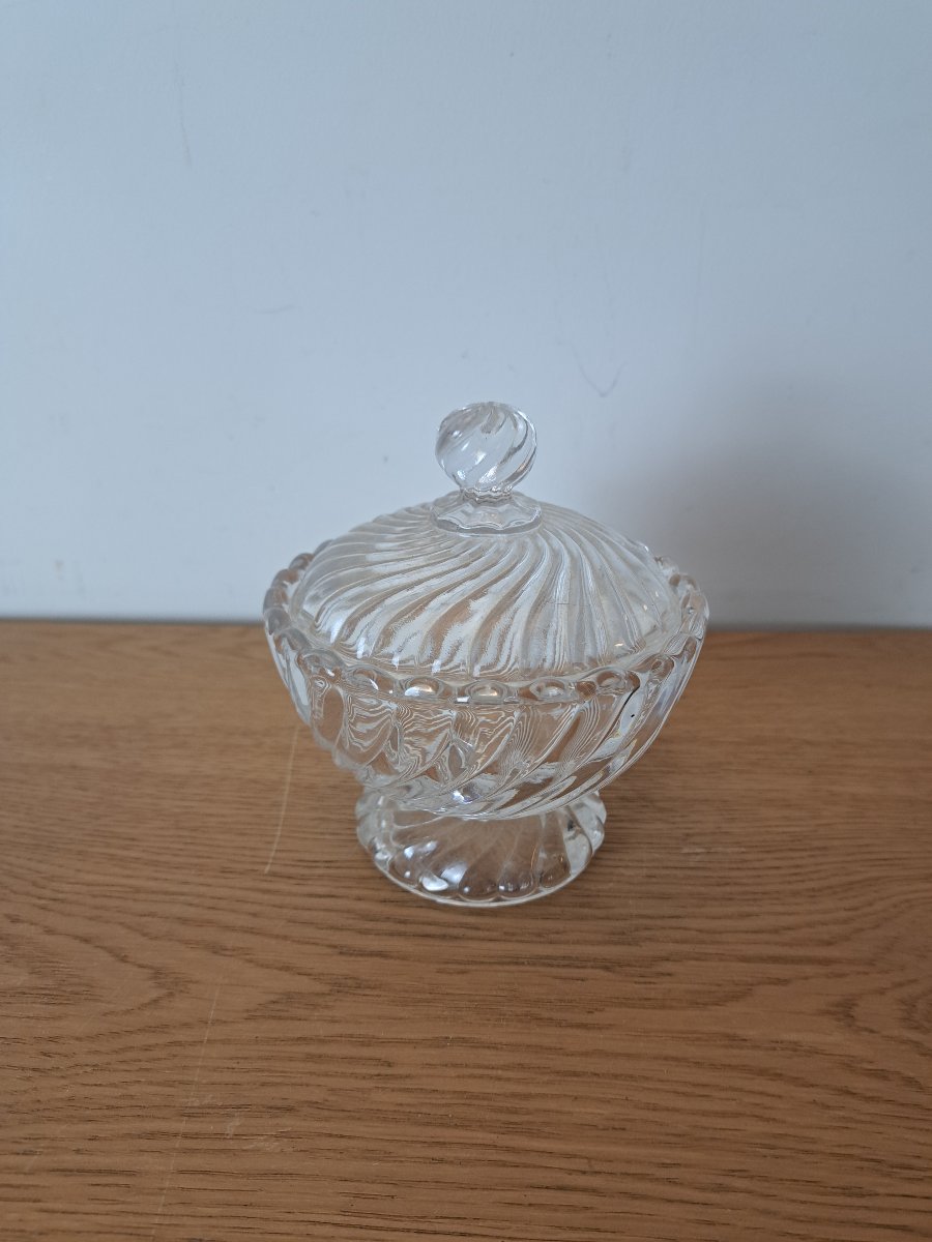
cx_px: 466
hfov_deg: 56.8
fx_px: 862
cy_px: 621
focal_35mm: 24
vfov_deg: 71.6
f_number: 1.8
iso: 125
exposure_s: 1/50
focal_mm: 5.23
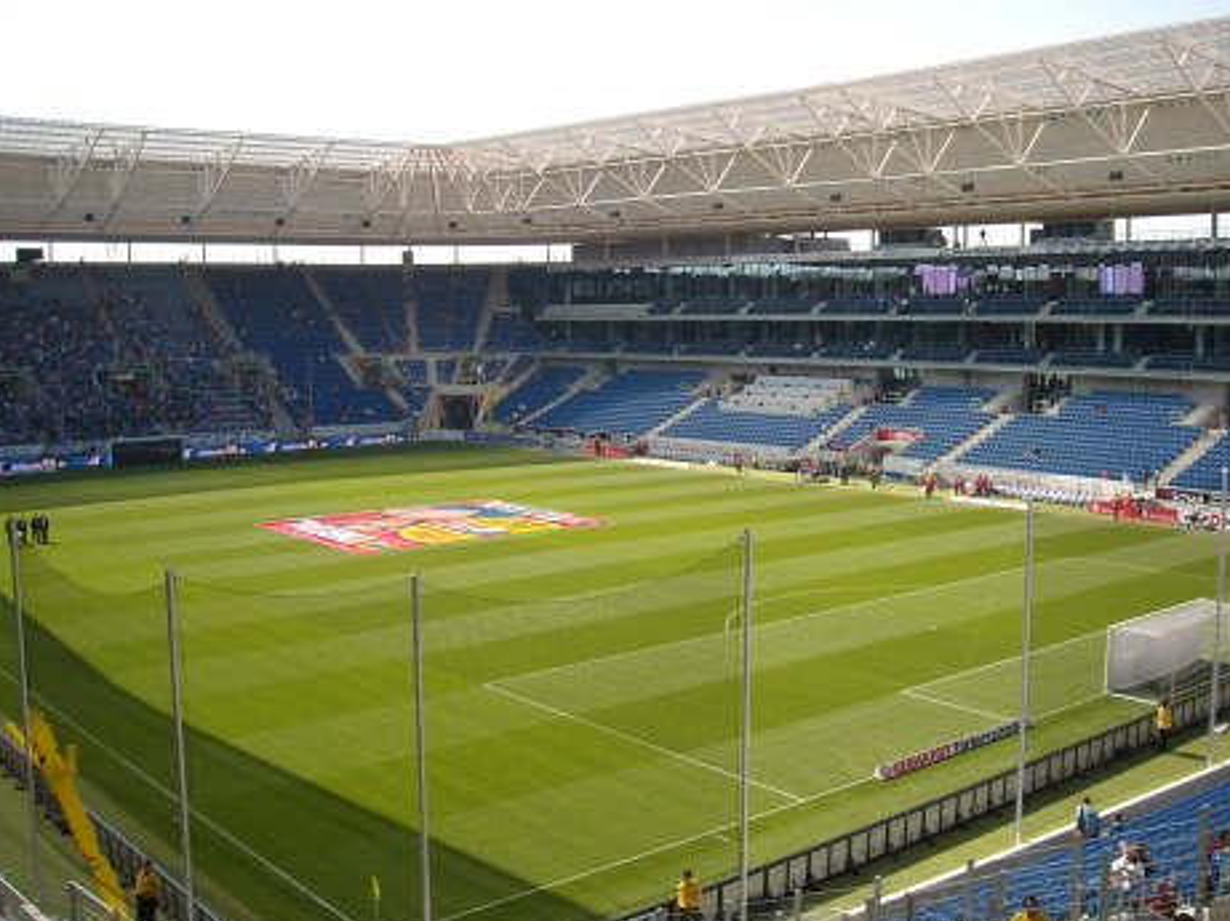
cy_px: 458
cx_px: 622
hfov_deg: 49.0
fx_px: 1349
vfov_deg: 37.7
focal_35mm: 38
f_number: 5.6
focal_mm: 5.7
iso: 64
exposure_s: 1/141
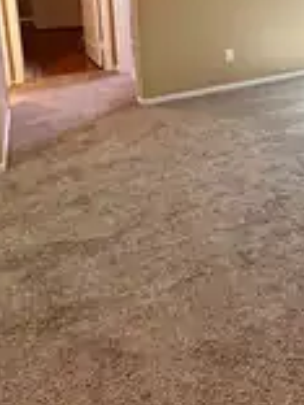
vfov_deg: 45.5
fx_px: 422
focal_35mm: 36
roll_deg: -1.4
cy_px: 26
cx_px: 301
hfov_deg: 35.9
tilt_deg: -10.2
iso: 160
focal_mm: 2.22
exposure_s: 1/60
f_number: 2.2
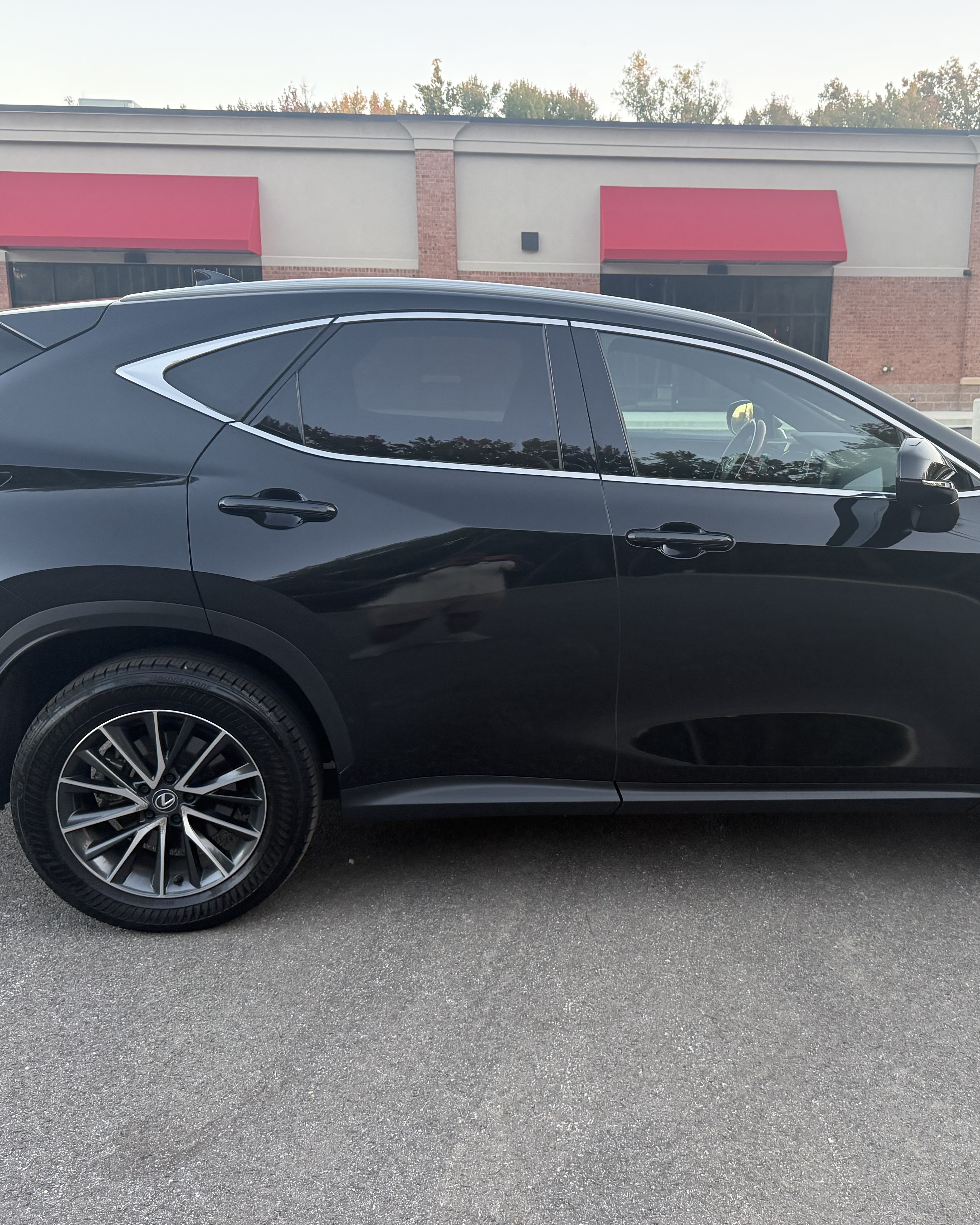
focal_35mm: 32
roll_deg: -0.5
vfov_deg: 55.7
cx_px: 638
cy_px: 612
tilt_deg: -11.5
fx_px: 1160
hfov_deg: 45.2
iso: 200
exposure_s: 1/175
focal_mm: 6.76
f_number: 1.78
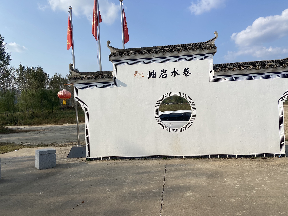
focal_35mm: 26
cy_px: 108
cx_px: 144
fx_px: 216
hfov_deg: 67.3
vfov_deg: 53.1
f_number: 1.8
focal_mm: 4.25
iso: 32
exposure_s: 1/3731
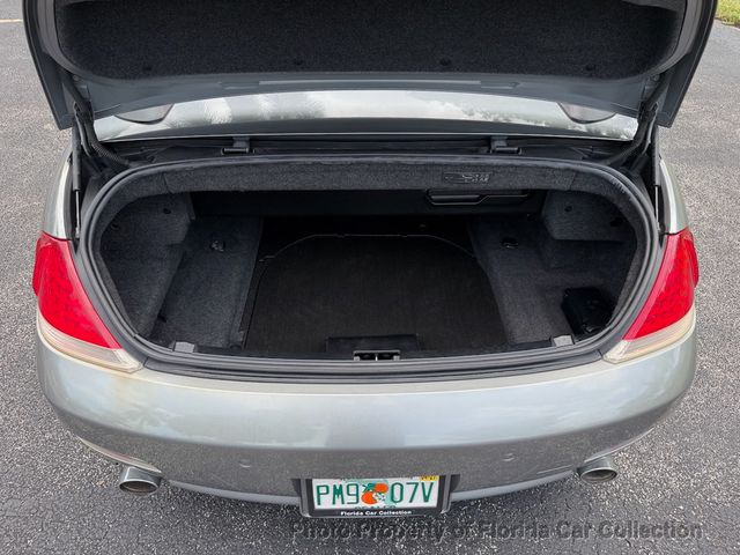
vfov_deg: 56.8
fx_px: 513
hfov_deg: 71.6
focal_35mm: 24
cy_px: 278
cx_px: 370
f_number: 1.78
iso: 80
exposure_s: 1/943
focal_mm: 6.76
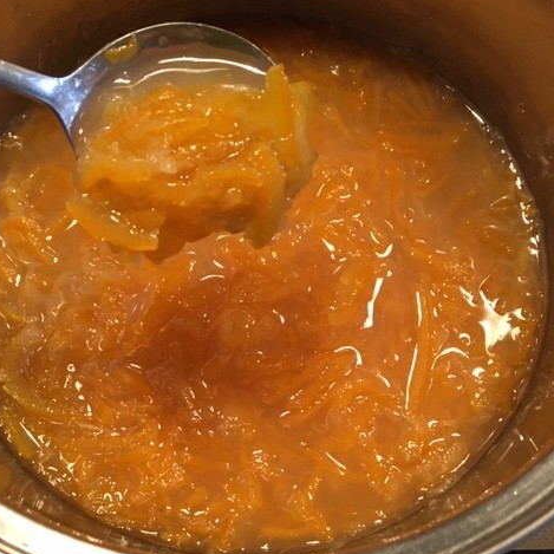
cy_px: 350
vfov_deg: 46.8
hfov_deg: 47.2
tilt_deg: -72.9
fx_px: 634
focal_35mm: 35
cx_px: 272
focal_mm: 4.15
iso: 200
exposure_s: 1/20
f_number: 2.2
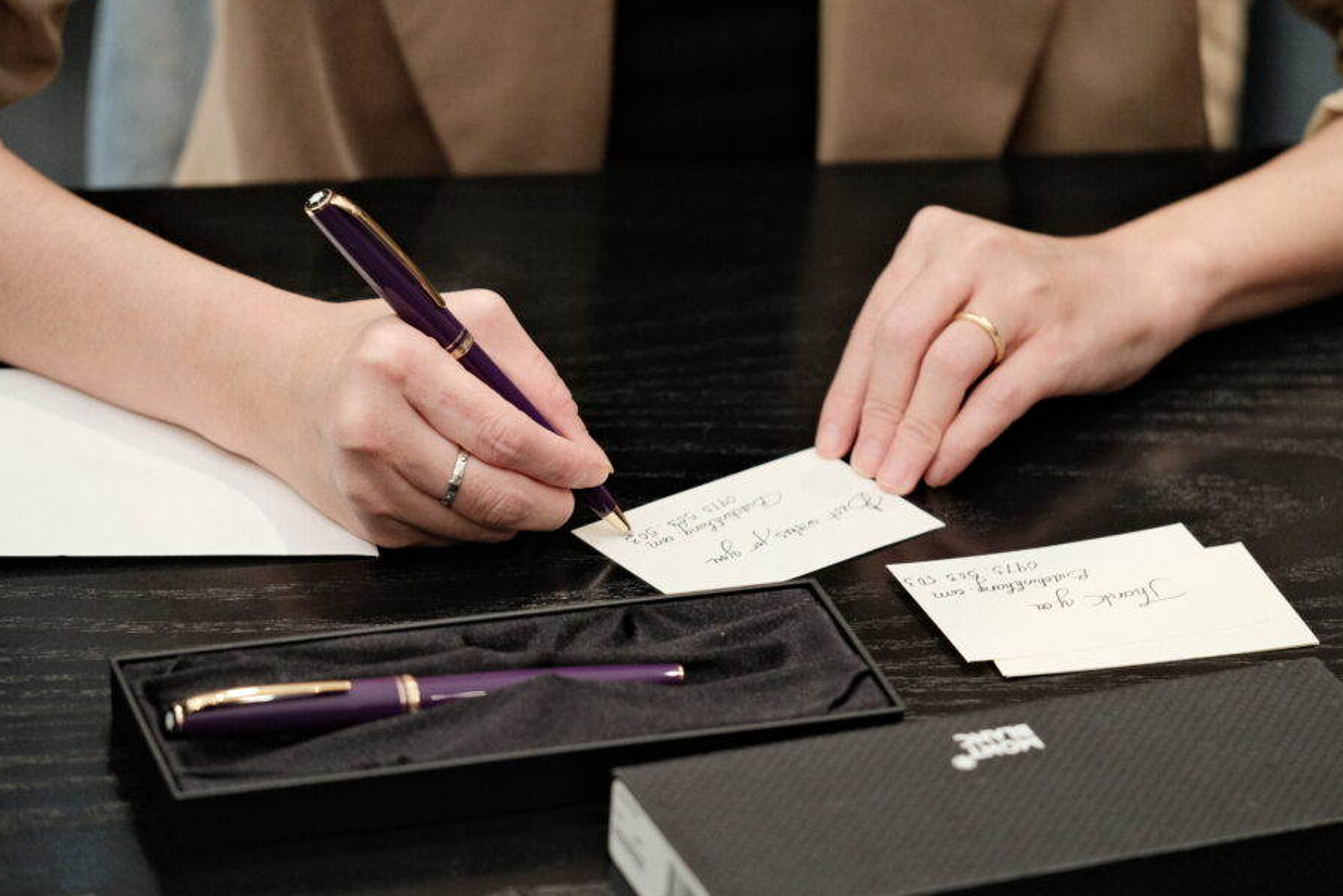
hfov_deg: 15.1
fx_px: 5074
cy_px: 408
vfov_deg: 10.1
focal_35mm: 136
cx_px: 692
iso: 1250
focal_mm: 80
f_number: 3.2
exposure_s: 1/120
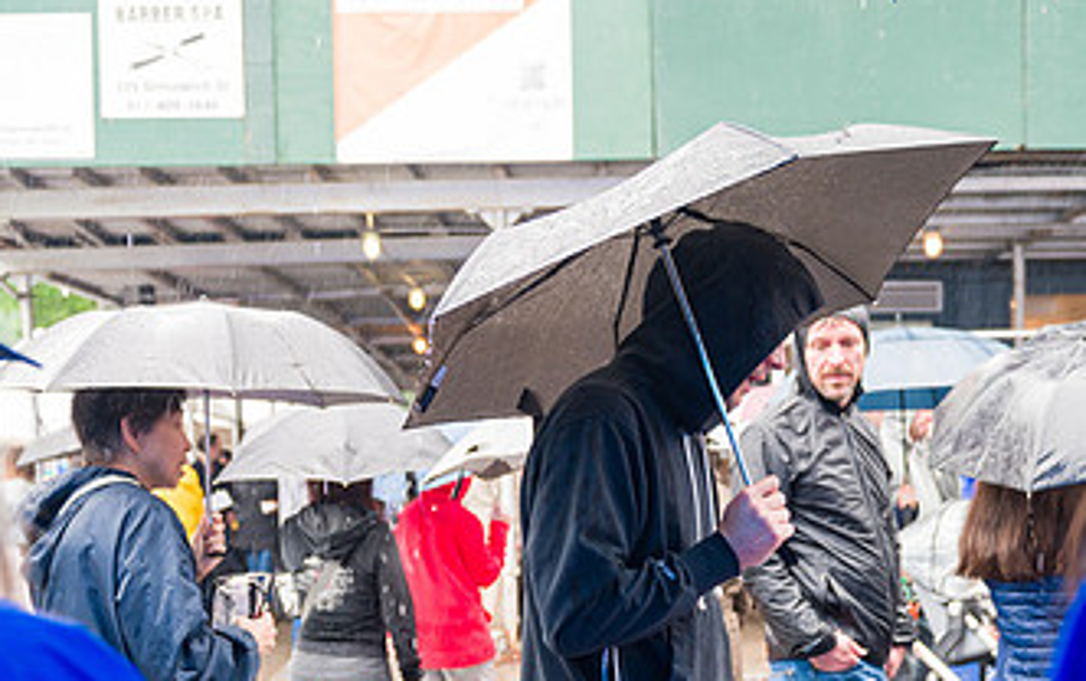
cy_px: 593
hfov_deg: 41.8
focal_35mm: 48
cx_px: 599
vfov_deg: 26.2
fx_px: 1422
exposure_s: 1/200
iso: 400
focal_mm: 27
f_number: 3.2
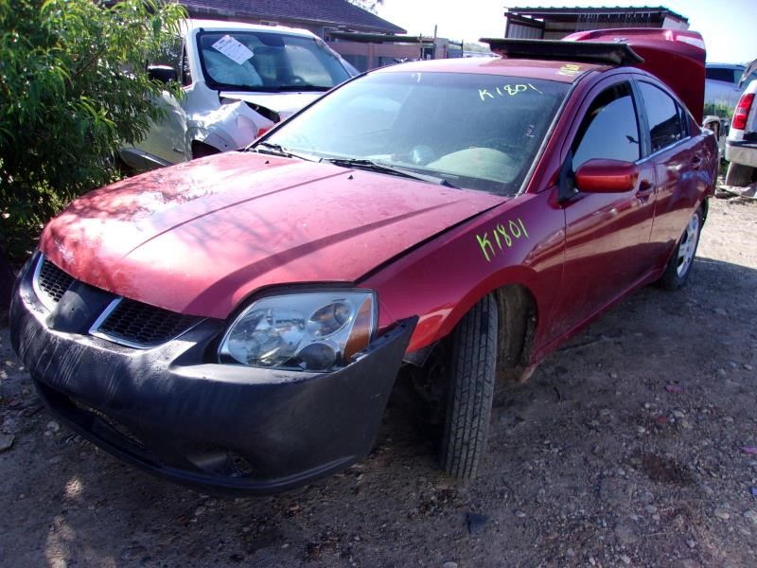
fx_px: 590
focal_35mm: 27
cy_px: 284
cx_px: 378
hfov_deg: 65.3
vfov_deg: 51.4
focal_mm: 4.9
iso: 80
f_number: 3
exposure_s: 1/340
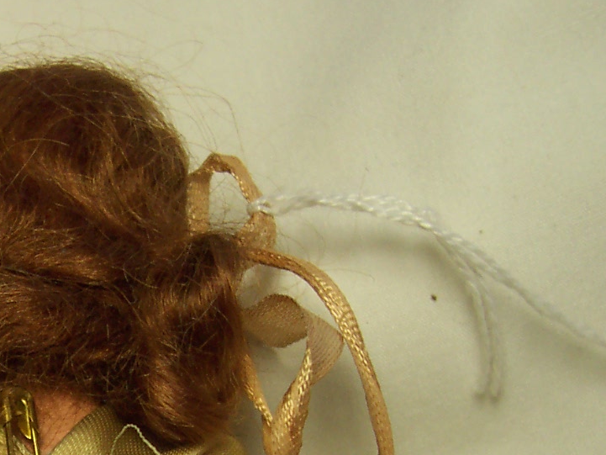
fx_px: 1488
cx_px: 38
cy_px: 520
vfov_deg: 16.7
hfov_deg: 22.4
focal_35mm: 85
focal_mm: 5.6
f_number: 2.8
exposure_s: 1/90
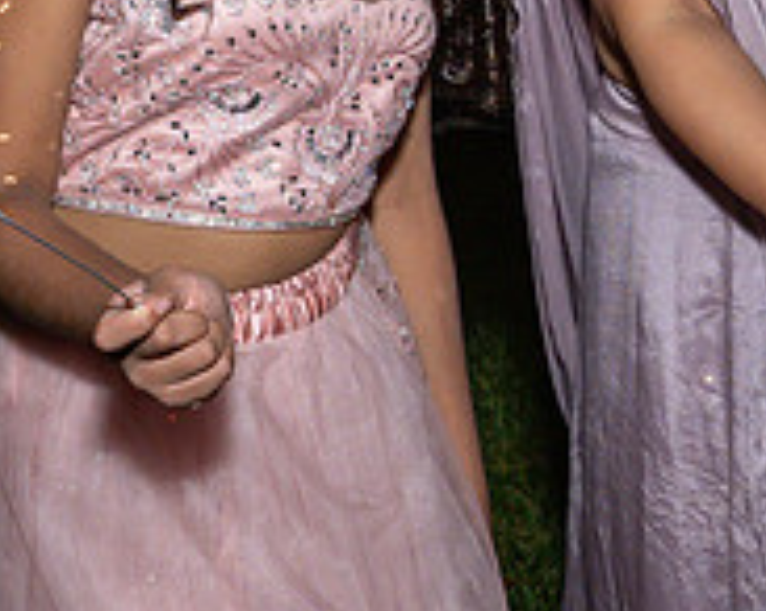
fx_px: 2265
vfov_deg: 15.0
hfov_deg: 19.0
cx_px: 642
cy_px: -72
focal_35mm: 100
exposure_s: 1/250
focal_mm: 18
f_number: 8
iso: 640
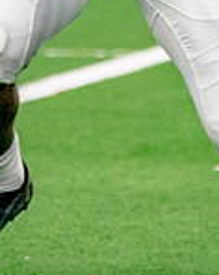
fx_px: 12714
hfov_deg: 1.0
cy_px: -270
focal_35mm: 1566
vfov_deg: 1.2
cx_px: 72
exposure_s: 1/2000
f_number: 5.6
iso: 6400
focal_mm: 241
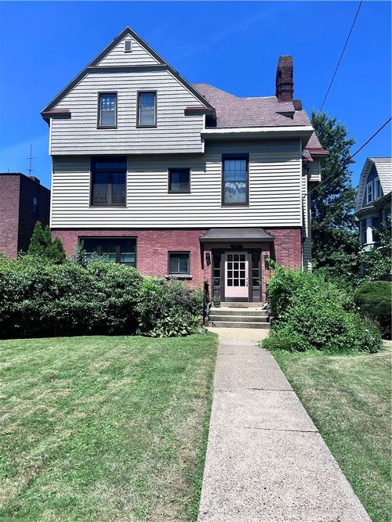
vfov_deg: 67.3
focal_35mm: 26
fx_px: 393
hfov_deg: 53.0
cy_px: 261
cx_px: 196
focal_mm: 5.7
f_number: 1.5
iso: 50
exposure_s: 1/4831
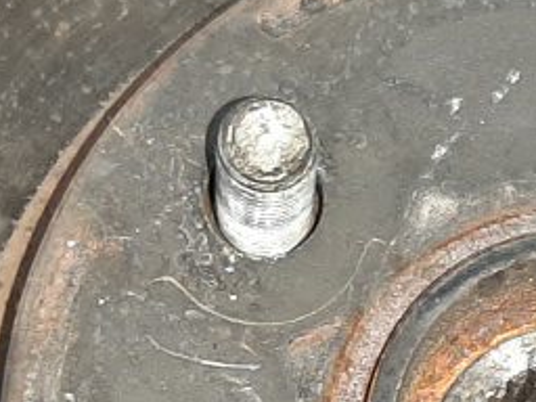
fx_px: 2261
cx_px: 446
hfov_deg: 13.4
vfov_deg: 9.8
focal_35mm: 146
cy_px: 634
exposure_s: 1/50
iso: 240
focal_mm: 3.93
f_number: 1.7
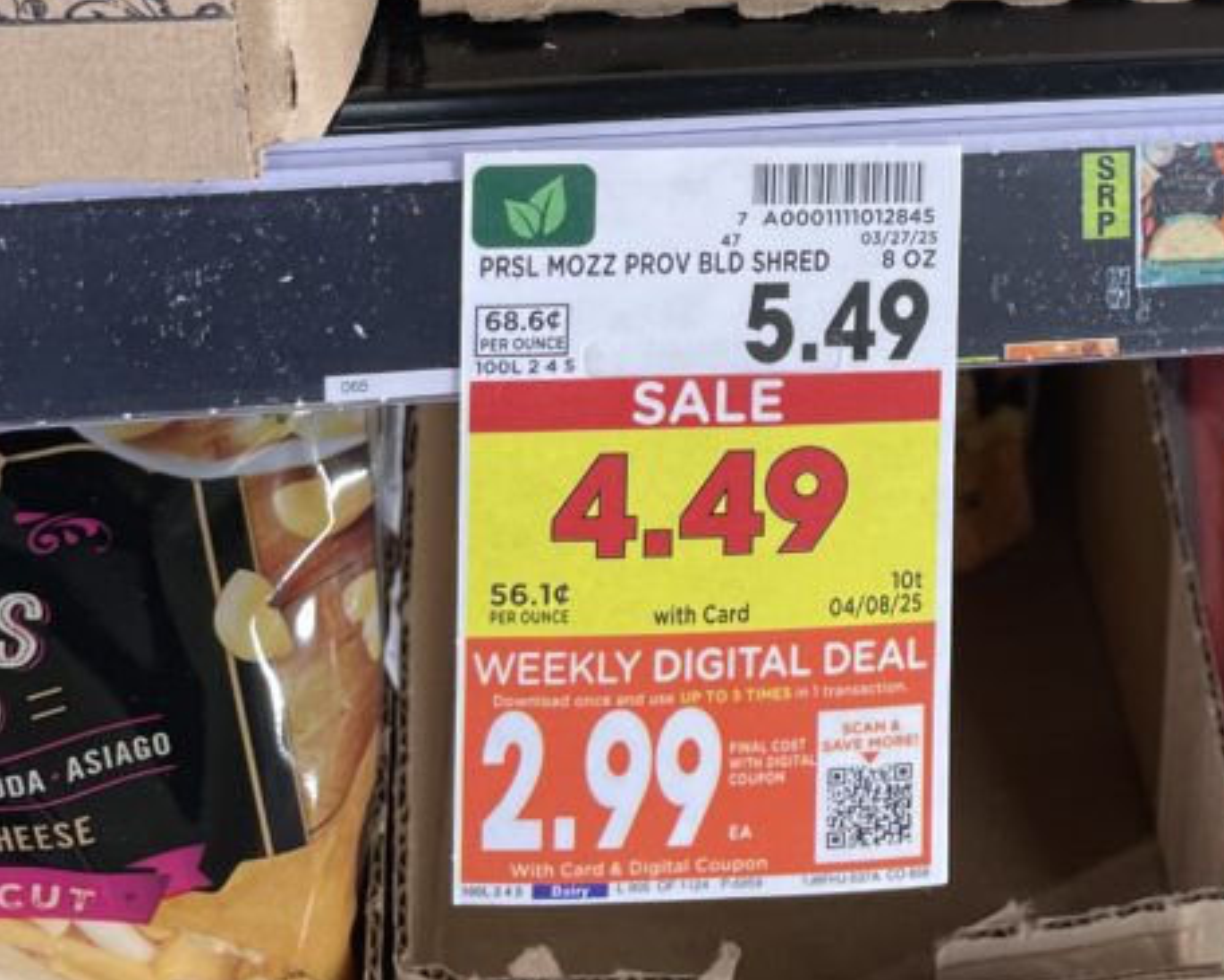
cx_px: 878
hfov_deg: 32.5
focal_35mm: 57
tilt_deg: -22.1
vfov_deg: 23.2
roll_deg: -1.6
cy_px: -341
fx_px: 2065
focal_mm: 4.2
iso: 80
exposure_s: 1/120
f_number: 1.6
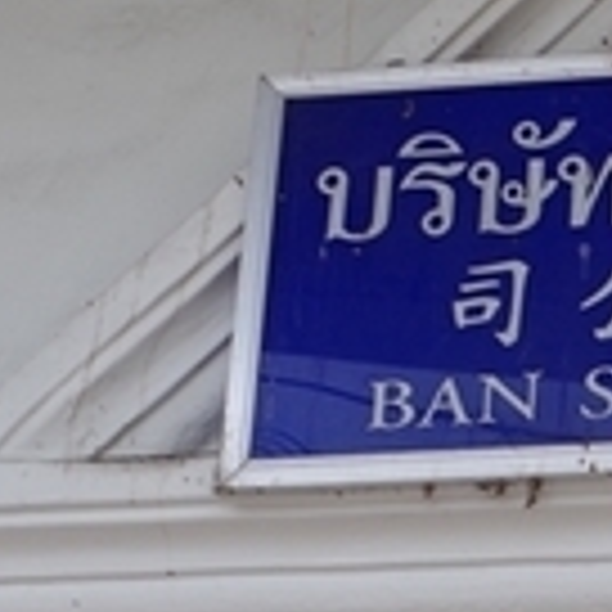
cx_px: 868
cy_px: 279
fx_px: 3100
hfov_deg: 10.9
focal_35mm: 155
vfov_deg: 11.3
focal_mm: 21.25
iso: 200
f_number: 6.3
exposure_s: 1/125
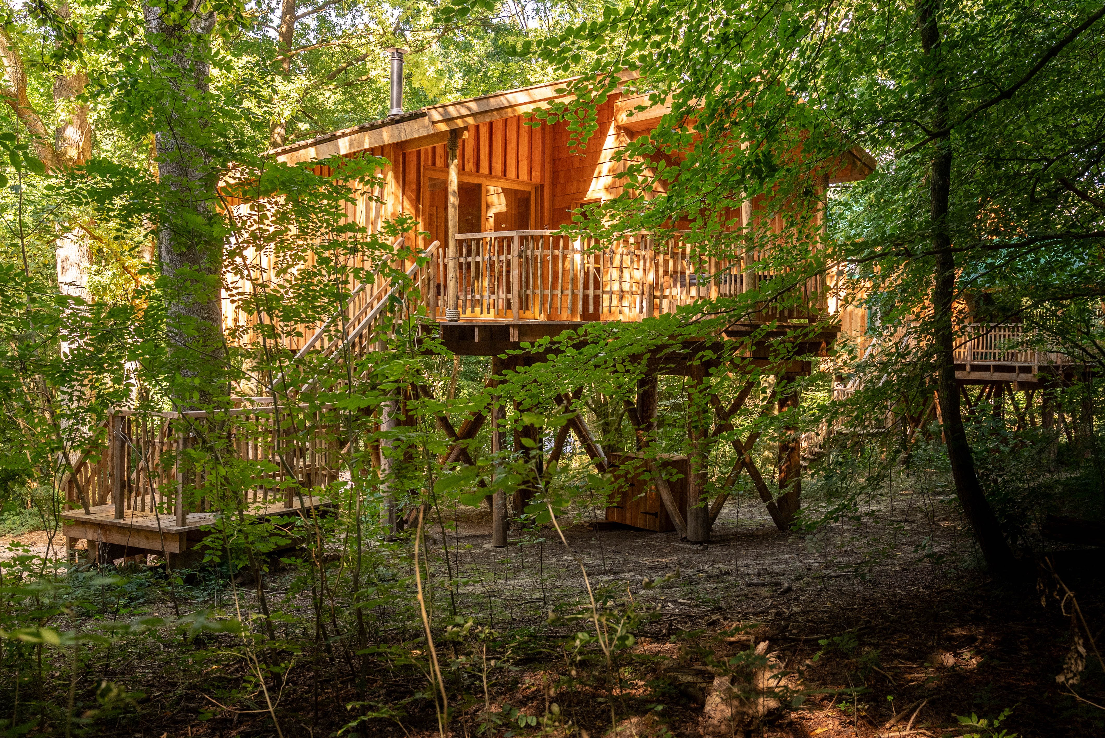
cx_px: 552
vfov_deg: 41.2
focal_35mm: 32
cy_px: 369
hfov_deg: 58.7
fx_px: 983
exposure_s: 1/80
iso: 200
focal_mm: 32
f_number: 5
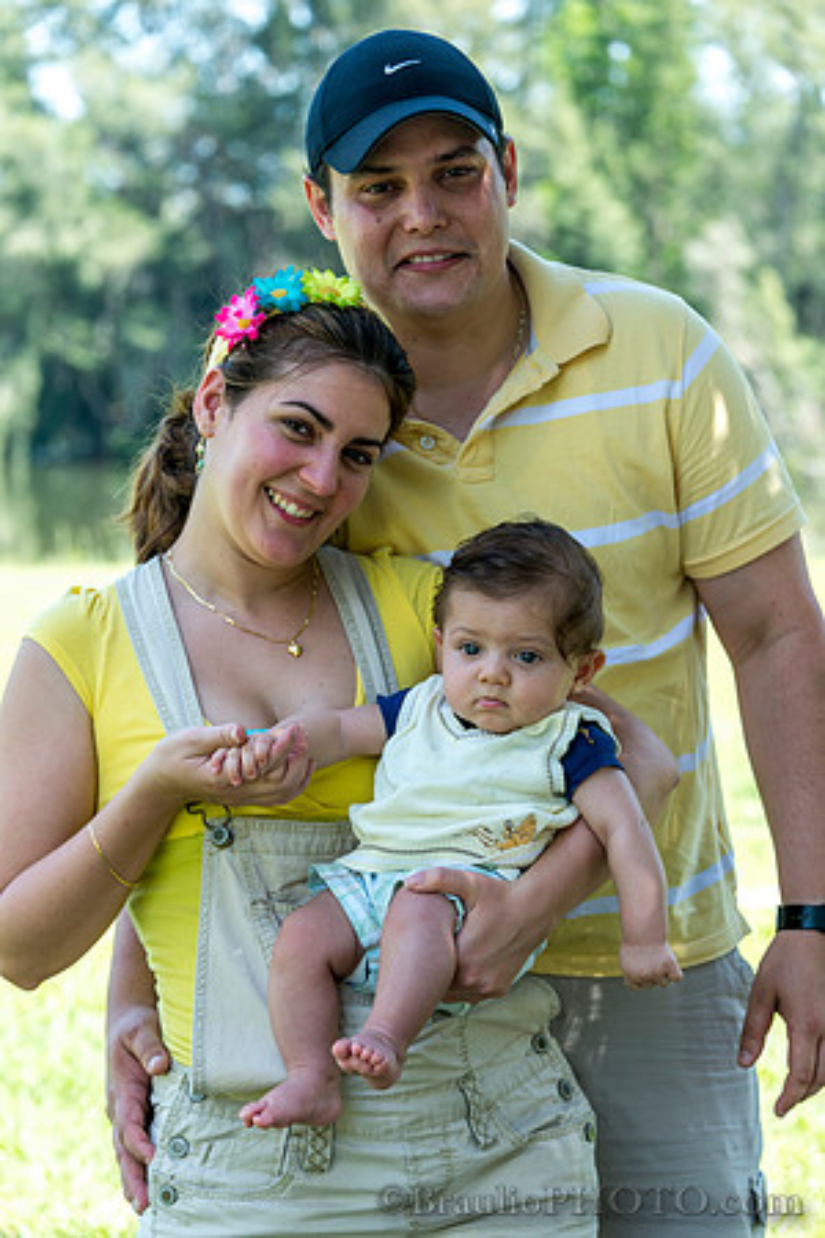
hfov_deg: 11.2
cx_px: 412
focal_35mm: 122
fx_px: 4193
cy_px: 619
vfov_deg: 16.8
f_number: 6.3
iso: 100
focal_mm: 122
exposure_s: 1/100
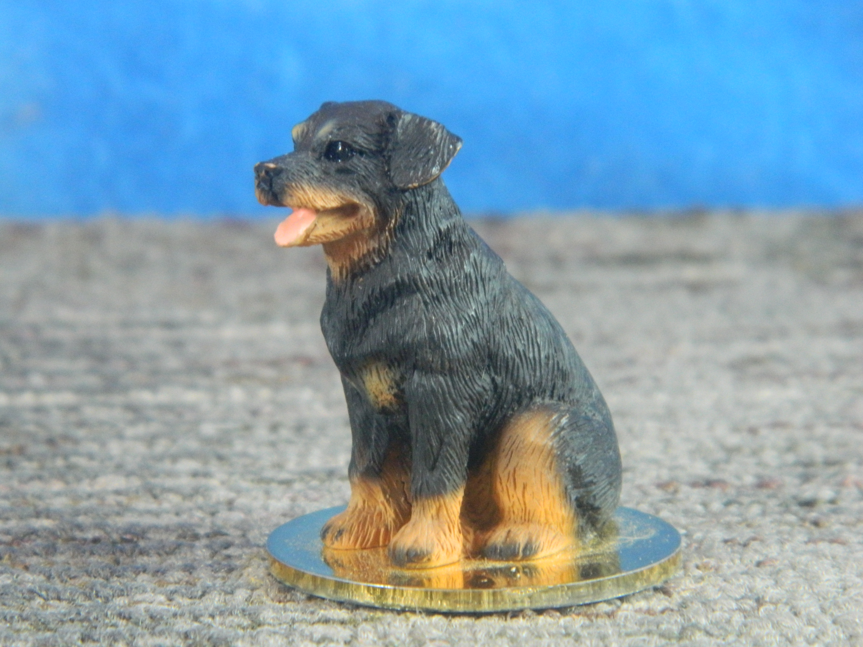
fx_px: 4413
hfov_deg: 11.2
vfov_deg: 8.4
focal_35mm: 177
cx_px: 432
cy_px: 324
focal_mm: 31.8
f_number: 5.1
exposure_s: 1/8
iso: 400
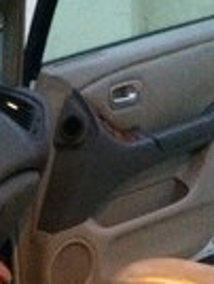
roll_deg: +5.0
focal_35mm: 107
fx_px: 879
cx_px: 34
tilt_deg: -30.7
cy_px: 388
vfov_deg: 17.1
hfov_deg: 13.8
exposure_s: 1/17
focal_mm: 4.15
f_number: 2.2
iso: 500
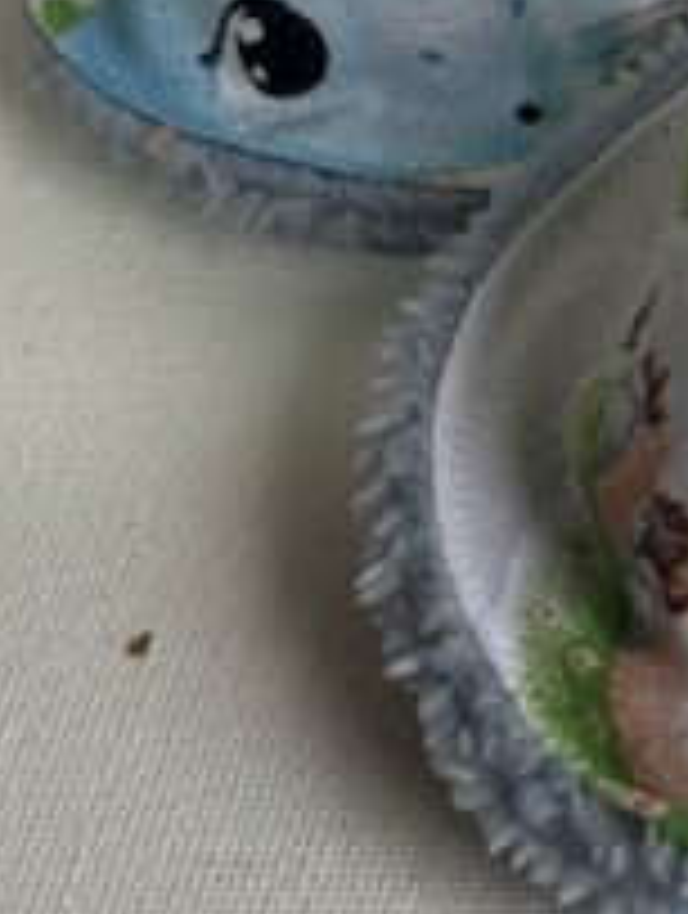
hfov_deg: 9.5
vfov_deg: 13.4
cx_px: 1389
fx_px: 3857
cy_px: 126
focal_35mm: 146
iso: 20
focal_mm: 3
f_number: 1.8
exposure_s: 1/146
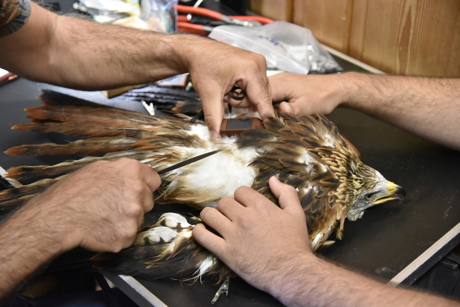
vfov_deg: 21.9
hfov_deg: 32.4
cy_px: 154
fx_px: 792
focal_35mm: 62
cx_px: 230
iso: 8000
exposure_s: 1/200
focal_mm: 62
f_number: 4
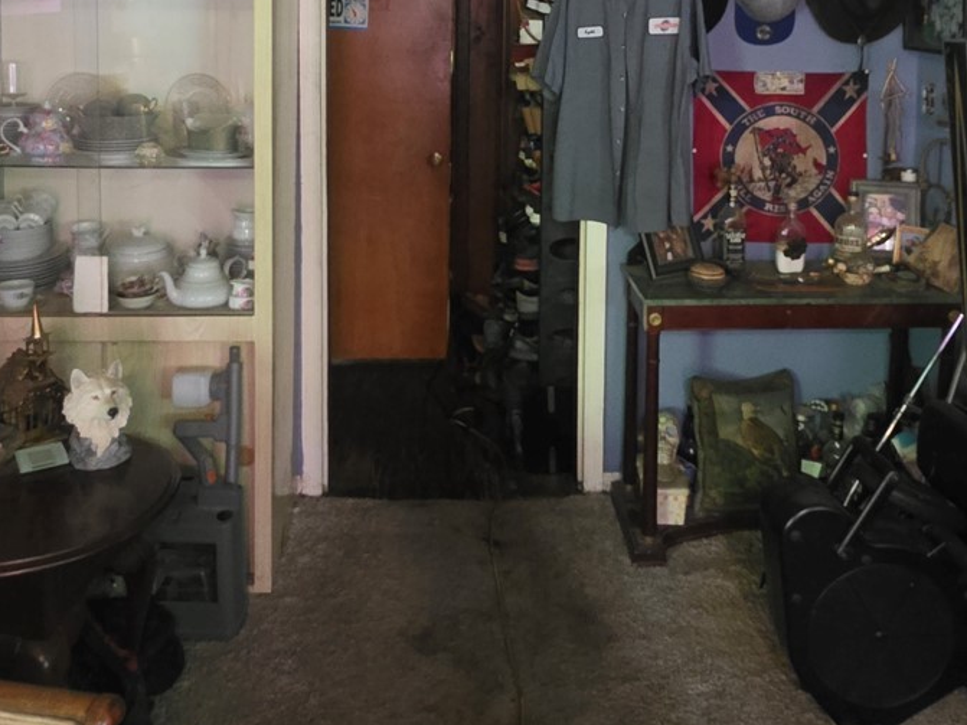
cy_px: 104
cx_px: 483
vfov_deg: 42.5
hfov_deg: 58.4
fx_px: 866
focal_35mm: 31
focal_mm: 2.2
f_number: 1.9
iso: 1250
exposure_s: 1/24
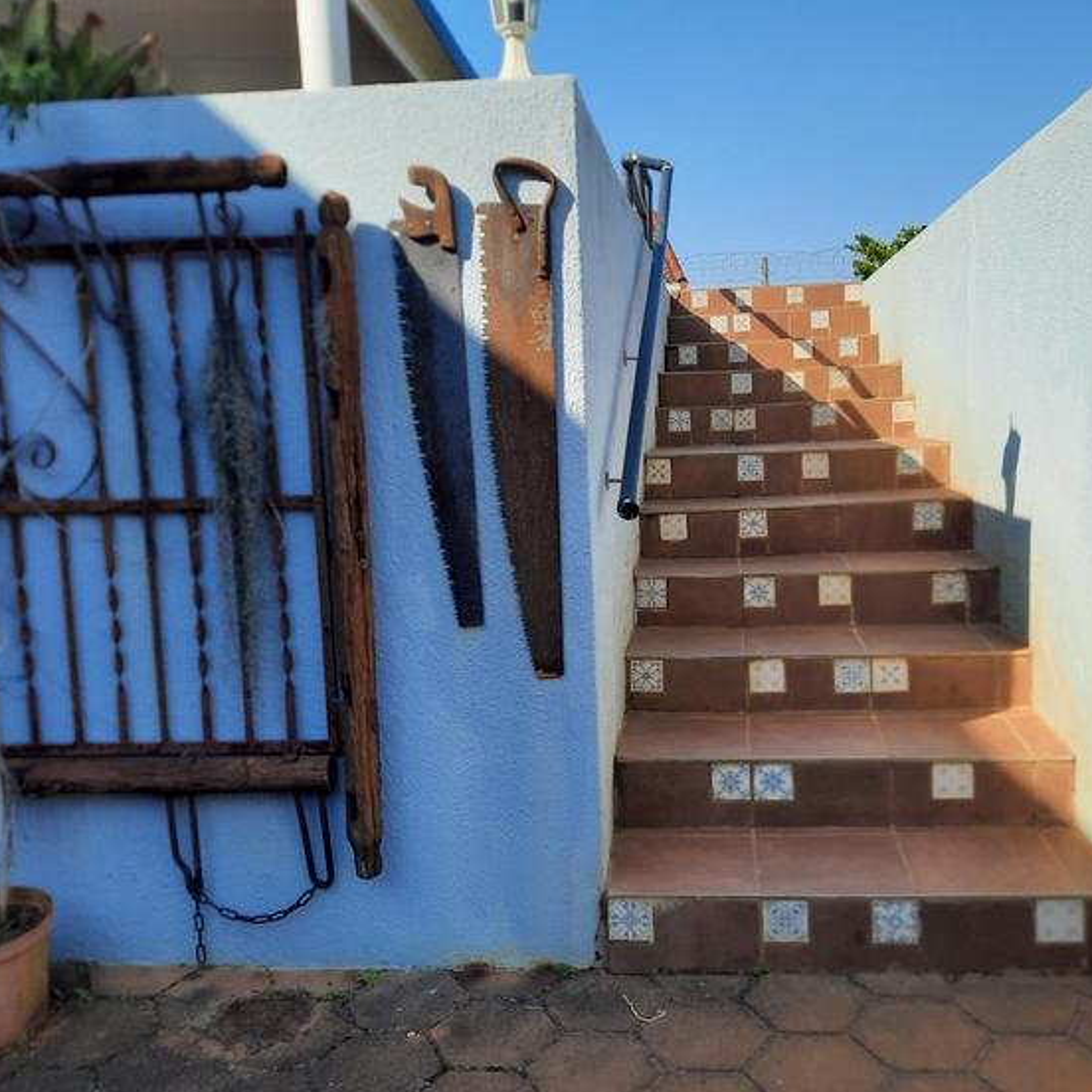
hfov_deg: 51.0
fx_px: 1142
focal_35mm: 32
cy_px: 578
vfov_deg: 51.1
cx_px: 611
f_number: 2
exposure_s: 1/488
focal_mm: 4.6
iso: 32
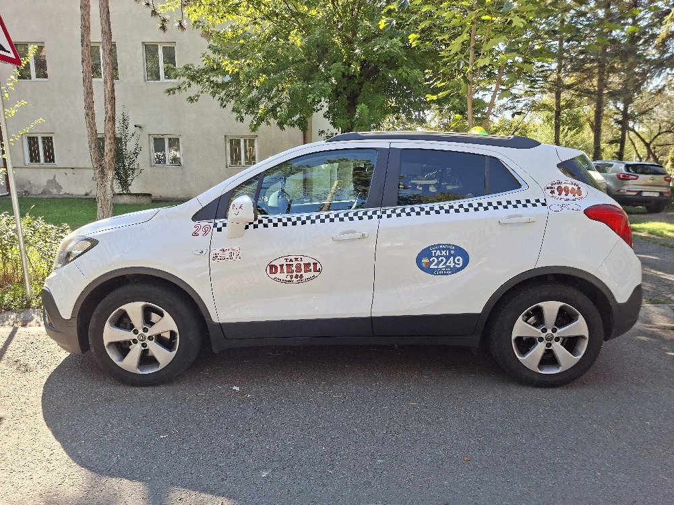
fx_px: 448
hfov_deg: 73.9
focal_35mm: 23
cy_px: 252
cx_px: 337
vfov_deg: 58.9
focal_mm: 5.54
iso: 50
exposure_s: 1/270
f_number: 1.8
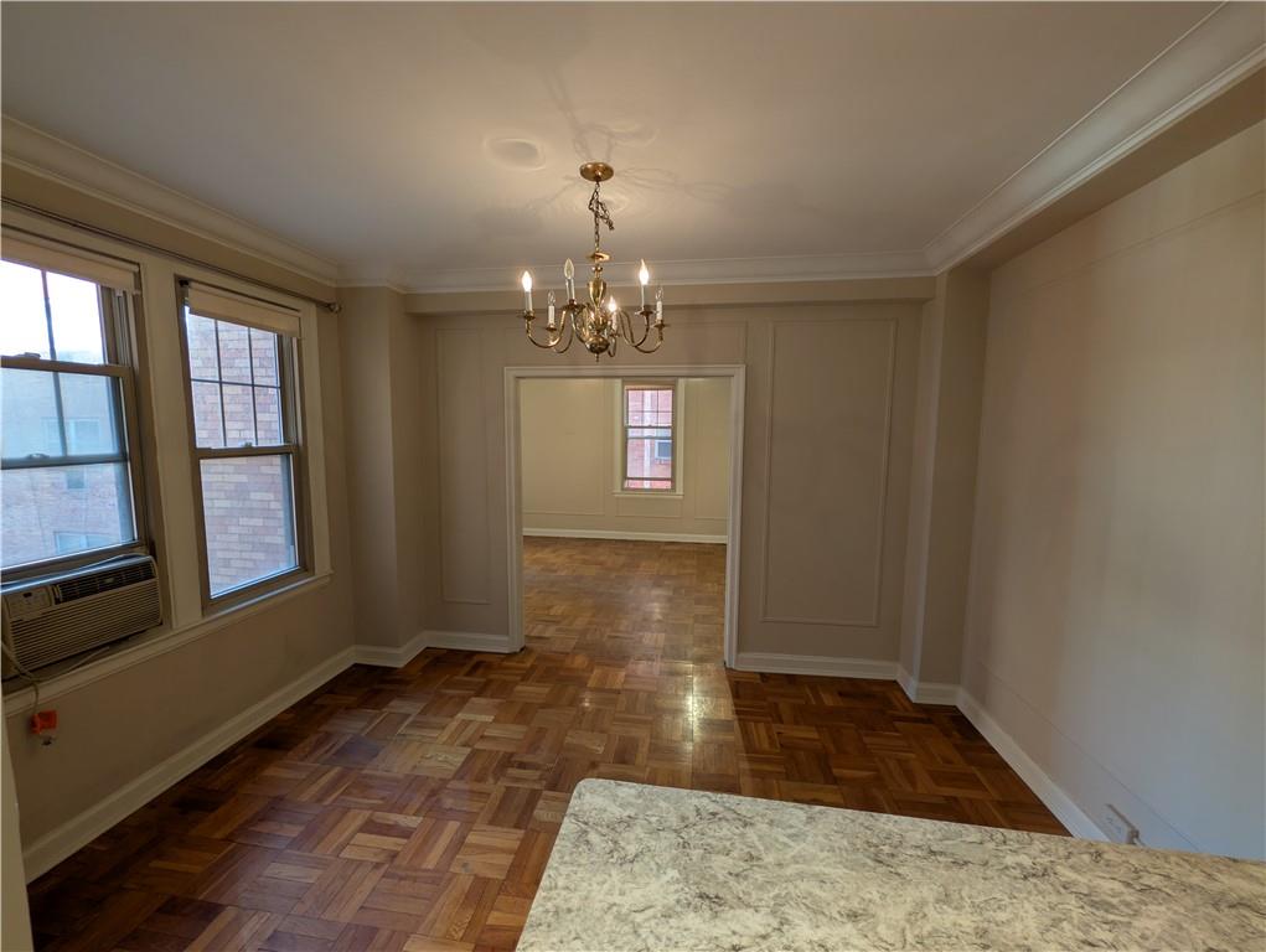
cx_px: 633
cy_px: 476
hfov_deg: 110.5
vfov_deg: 94.6
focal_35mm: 12
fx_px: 439
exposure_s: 1/40
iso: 49
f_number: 1.7
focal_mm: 2.02
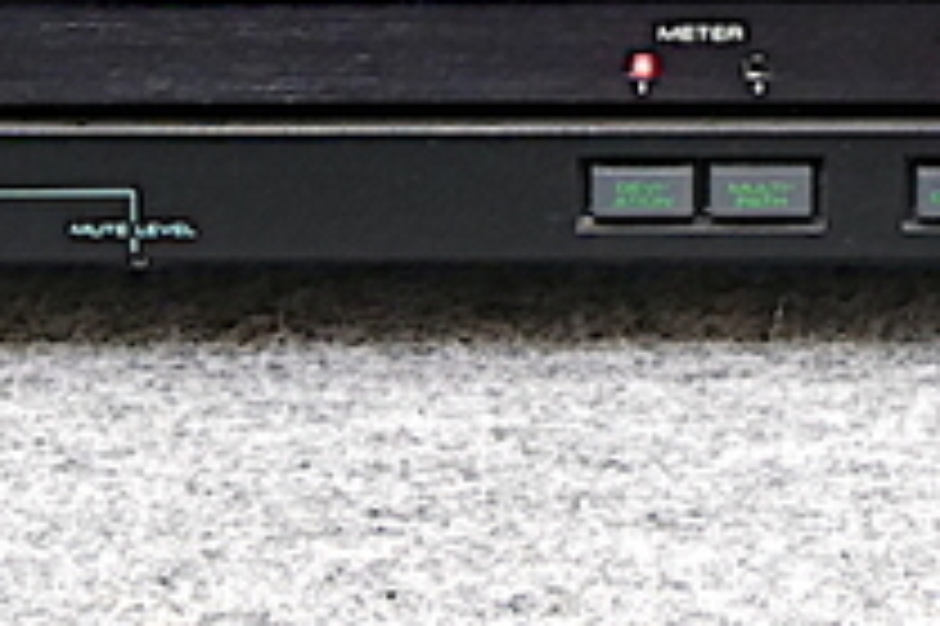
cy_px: -549
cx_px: 490
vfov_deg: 2.7
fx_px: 13228
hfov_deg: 4.1
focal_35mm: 507
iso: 200
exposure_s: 1/2.5
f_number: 5.1
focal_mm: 19
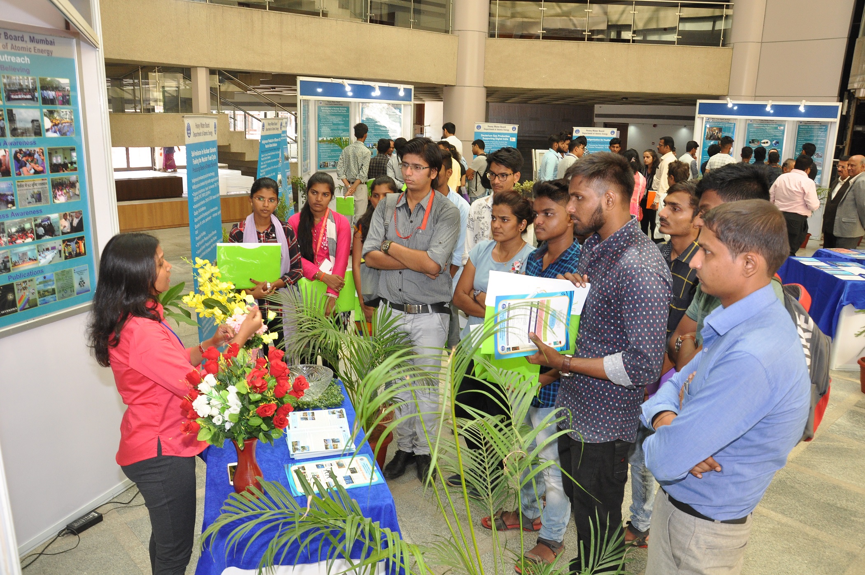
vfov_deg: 47.8
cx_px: 432
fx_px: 648
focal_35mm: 27
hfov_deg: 67.4
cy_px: 288
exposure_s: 1/125
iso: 800
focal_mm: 18
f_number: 5.6
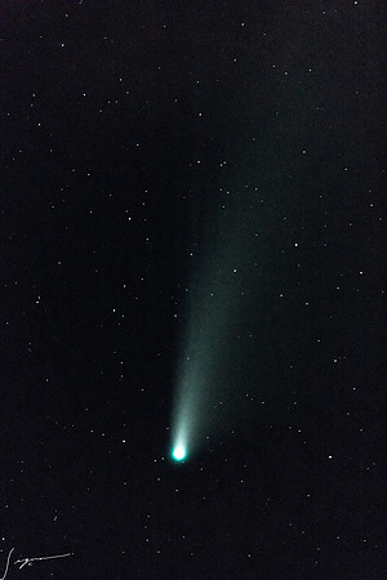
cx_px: 194
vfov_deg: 3.4
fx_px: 9674
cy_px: 290
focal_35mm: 600
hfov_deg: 2.3
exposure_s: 1.6
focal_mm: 600
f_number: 4
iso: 16000
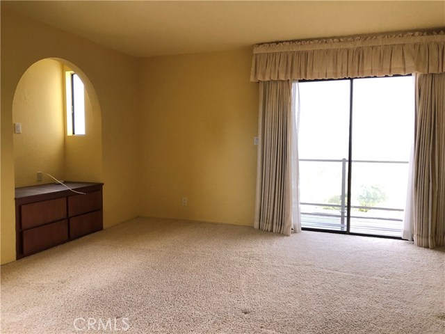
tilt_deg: -3.5
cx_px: 222
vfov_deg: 49.7
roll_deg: -0.1
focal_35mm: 28
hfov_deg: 63.4
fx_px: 360
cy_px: 167
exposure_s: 1/30
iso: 25
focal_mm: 3.99
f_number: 1.8
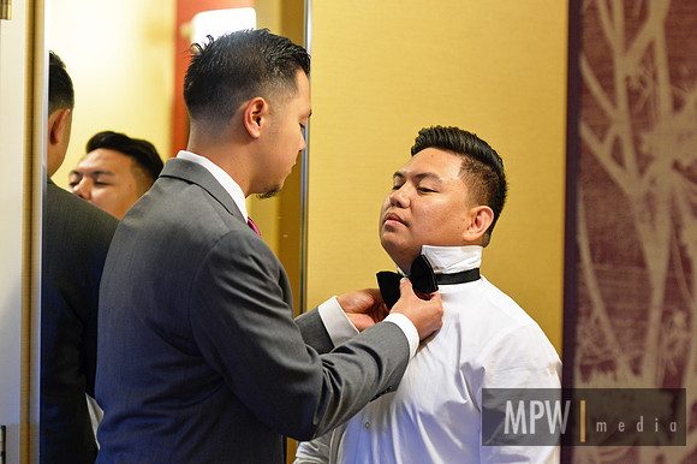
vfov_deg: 16.1
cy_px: 232
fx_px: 1645
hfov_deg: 23.9
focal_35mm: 85
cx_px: 348
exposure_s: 1/250
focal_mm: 85
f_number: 2.8
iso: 3200
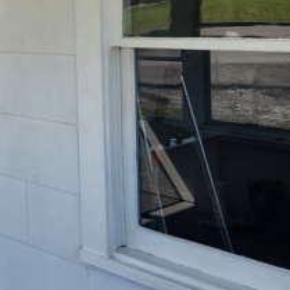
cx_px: -49
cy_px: 47
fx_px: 616
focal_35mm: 65
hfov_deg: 24.3
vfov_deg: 25.9
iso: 20
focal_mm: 5.4
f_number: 1.8
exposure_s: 1/332
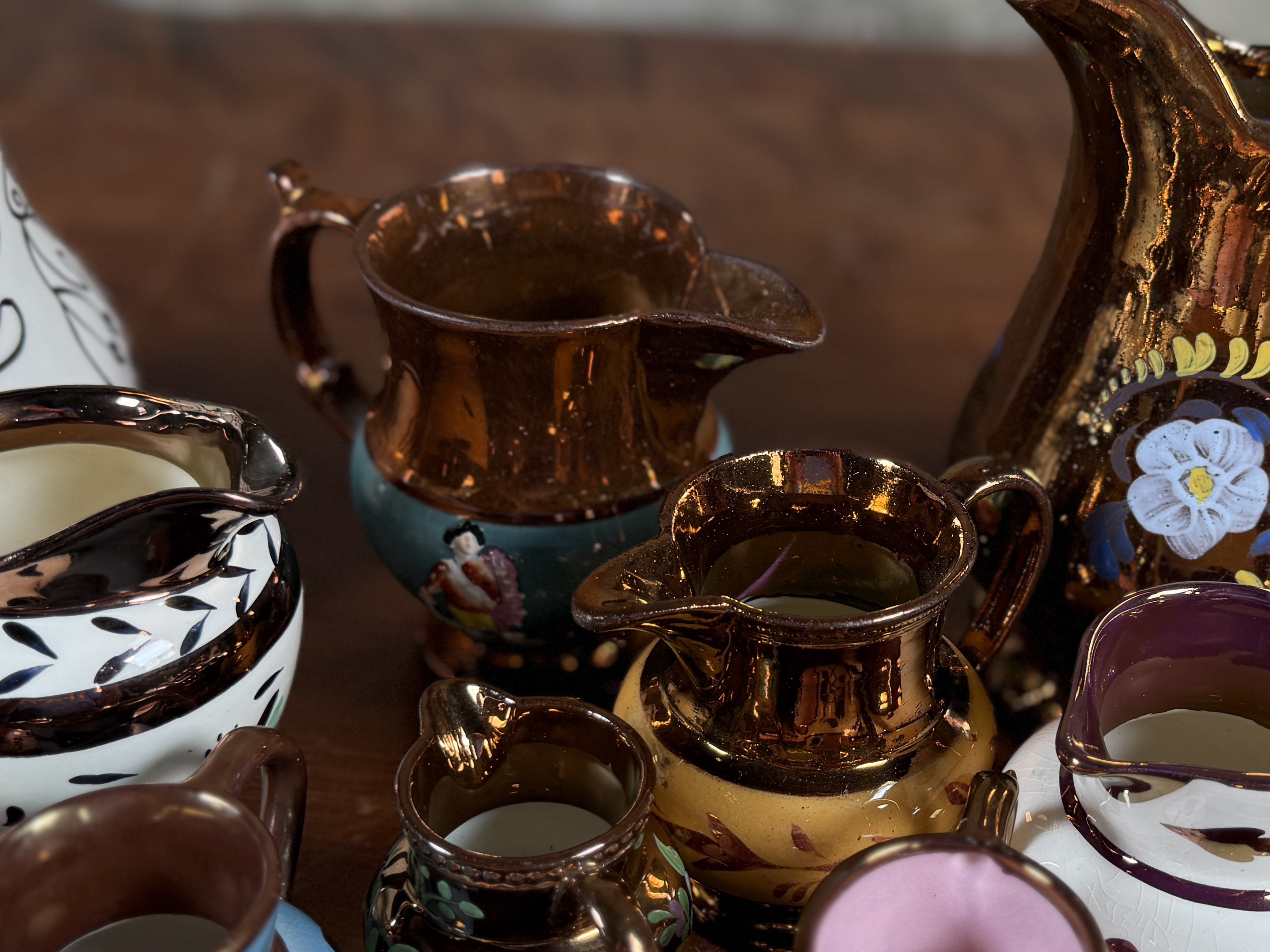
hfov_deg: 57.5
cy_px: 494
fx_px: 1137
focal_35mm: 31
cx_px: 809
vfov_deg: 45.4
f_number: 1.78
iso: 64
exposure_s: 1/121
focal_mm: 6.76
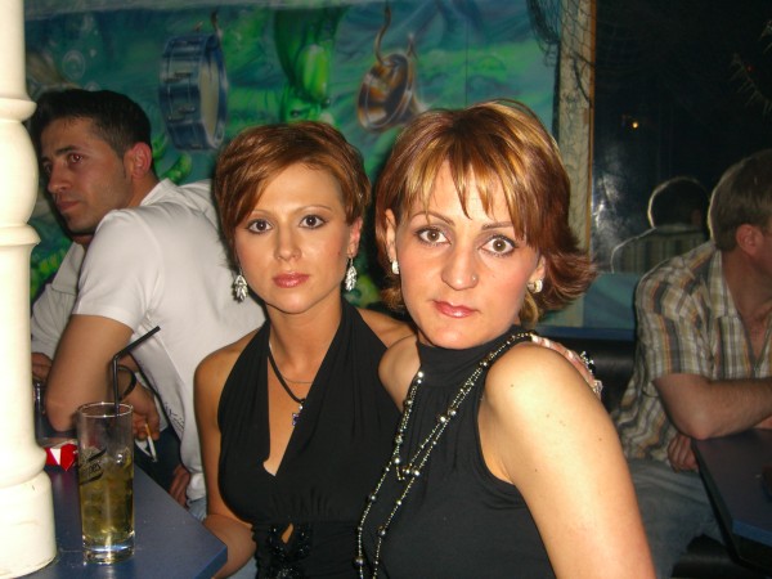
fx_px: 847
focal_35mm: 38
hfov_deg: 49.0
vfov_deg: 37.7
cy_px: 290
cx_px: 386
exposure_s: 1/60
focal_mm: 7.9
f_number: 2.8
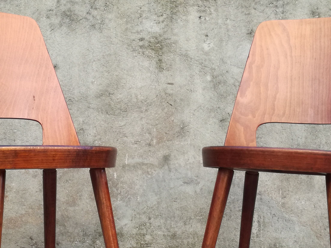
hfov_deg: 37.5
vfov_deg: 28.2
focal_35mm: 51
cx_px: 156
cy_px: 183
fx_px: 488
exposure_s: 1/200
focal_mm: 3.79
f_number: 2
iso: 50
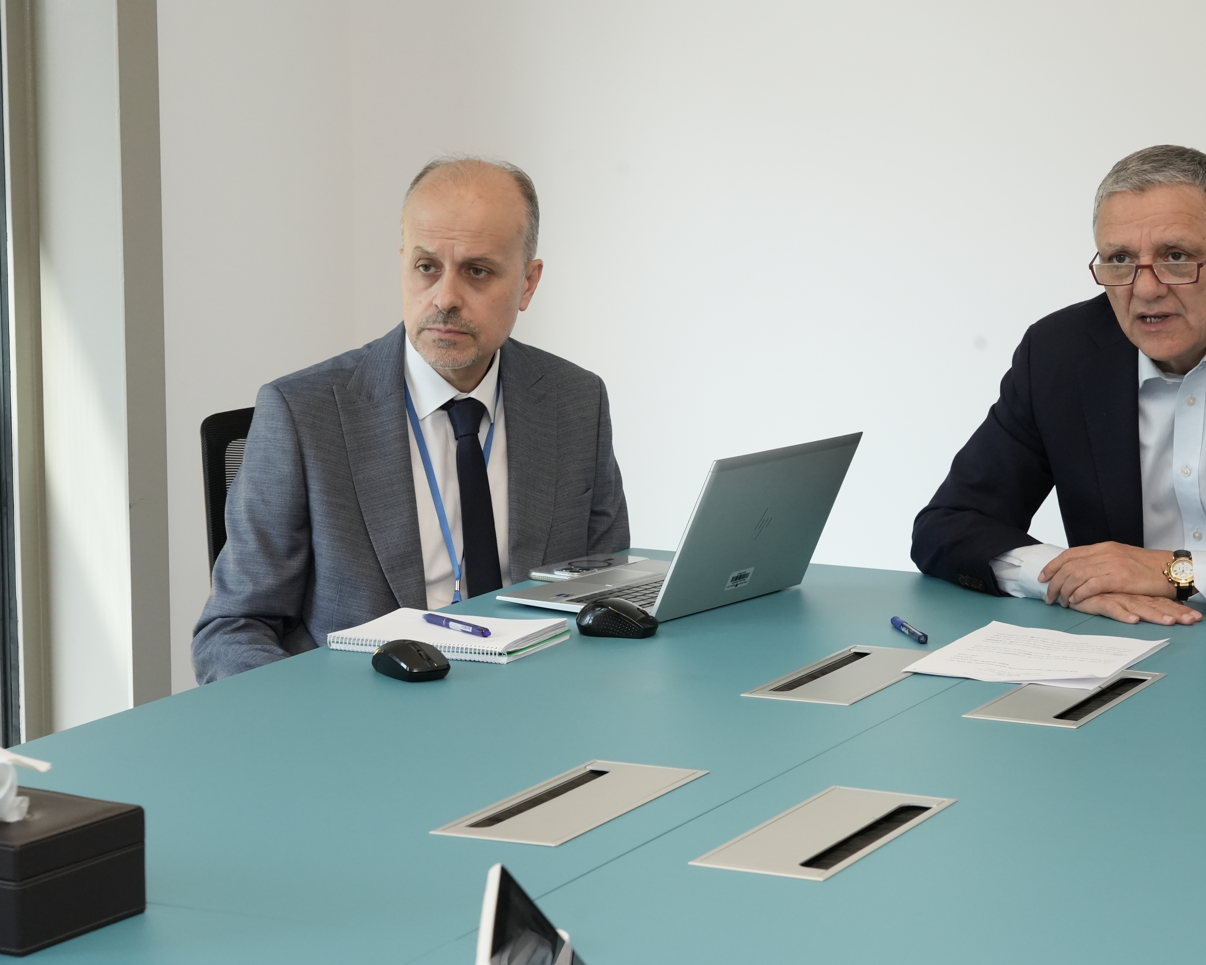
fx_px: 3105
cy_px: 481
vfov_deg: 17.7
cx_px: 779
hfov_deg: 21.9
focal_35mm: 87
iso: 3200
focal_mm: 69
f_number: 10
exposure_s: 1/160
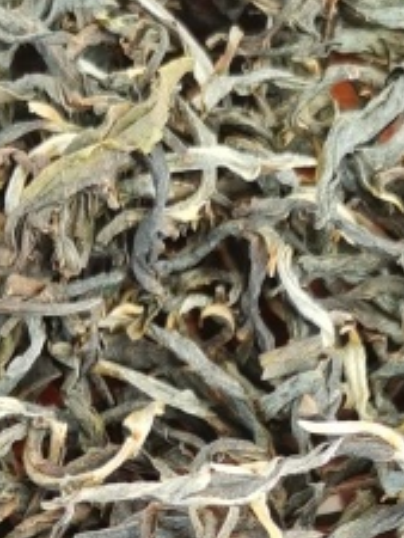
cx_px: 14
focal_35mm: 128
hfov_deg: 11.5
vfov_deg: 14.4
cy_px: 812
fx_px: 1990
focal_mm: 5.58
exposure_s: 1/50
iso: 320
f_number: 1.8
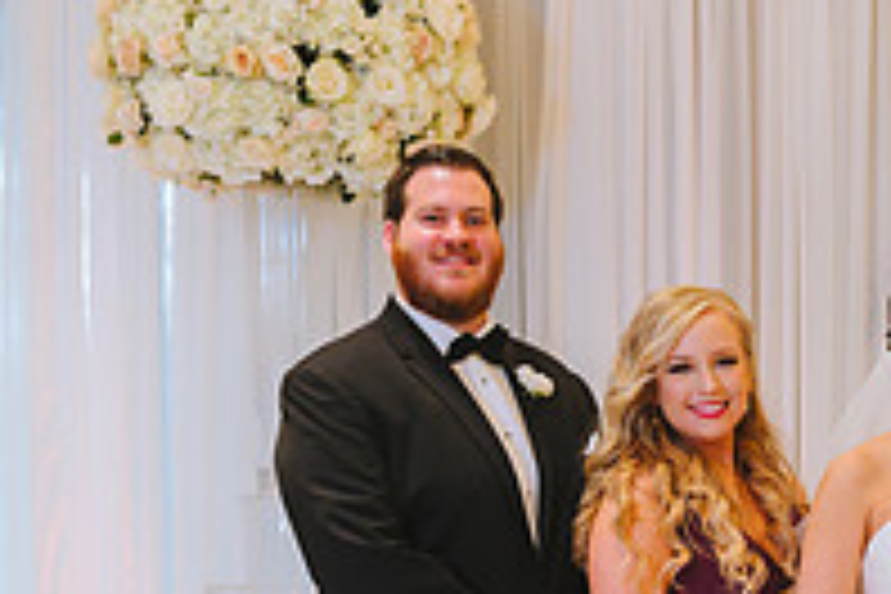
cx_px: 1017
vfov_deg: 11.5
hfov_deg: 16.9
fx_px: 2896
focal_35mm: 117
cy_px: 716
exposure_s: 1/160
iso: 2000
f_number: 4
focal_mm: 40
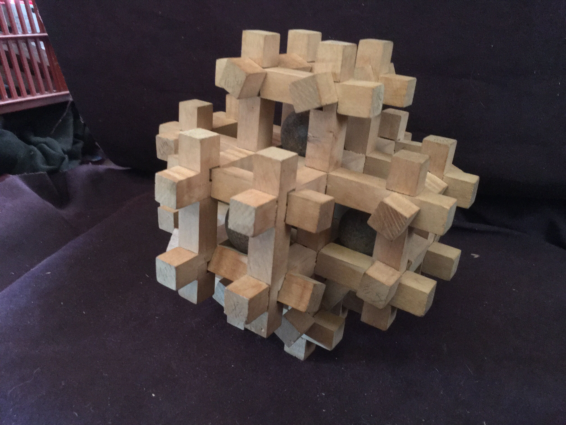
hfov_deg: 61.7
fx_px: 474
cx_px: 283
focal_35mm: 29
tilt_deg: -26.3
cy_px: 212
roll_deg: -6.8
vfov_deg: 48.2
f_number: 2.2
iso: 500
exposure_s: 1/17
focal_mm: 4.15
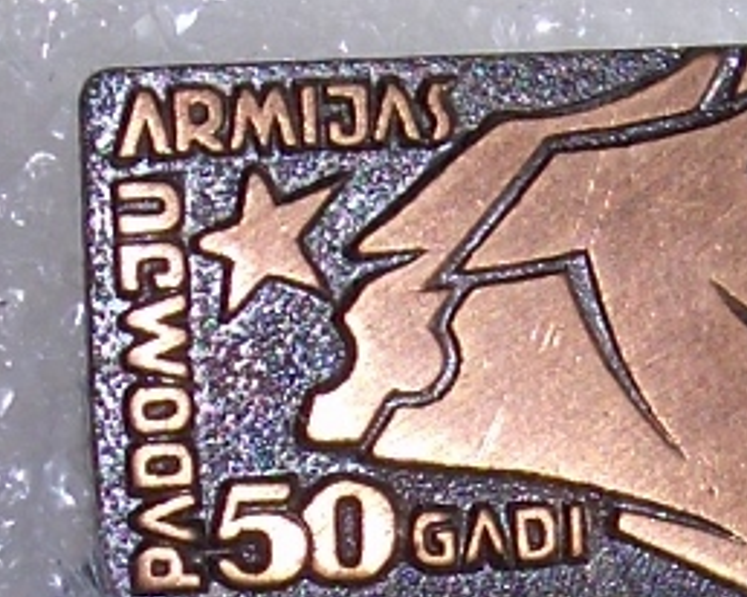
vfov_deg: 22.1
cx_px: 408
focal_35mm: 69
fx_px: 1524
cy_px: 370
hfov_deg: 27.5
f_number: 5
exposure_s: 1/1220
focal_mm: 11.3
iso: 100
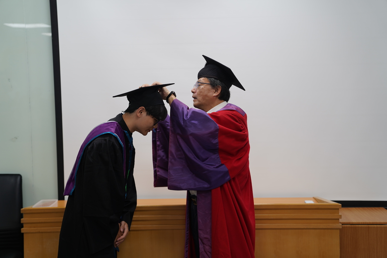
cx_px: 194
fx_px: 538
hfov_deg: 39.6
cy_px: 129
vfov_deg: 27.0
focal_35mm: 50
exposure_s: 1/50
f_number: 2.8
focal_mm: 50
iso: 100
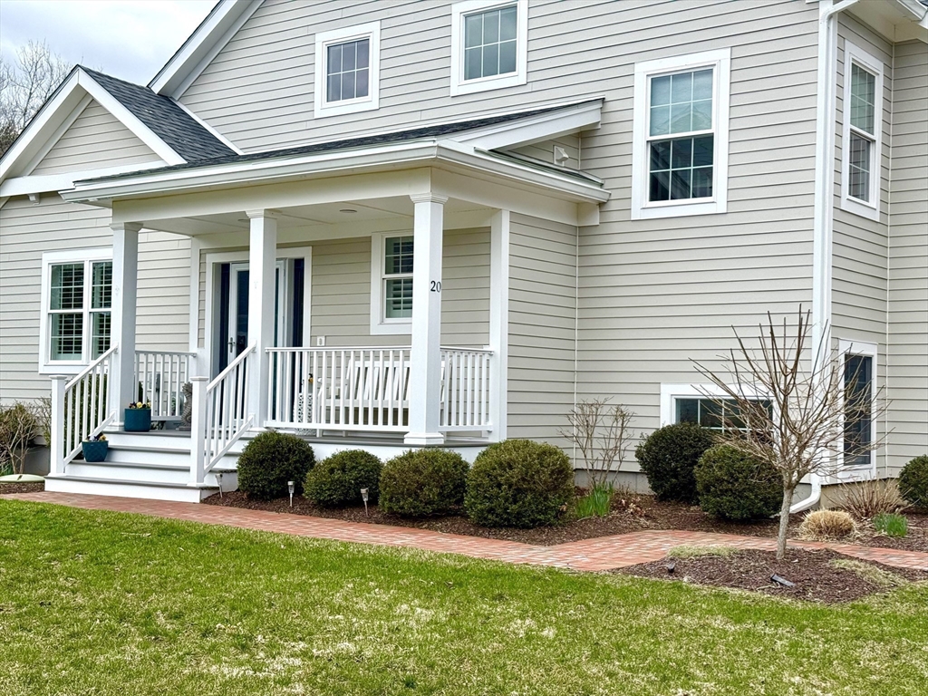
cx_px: 464
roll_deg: -1.2
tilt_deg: +1.6
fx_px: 1287
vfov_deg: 30.3
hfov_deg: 39.7
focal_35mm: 48
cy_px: 348
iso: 64
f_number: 1.78
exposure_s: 1/2208
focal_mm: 6.76
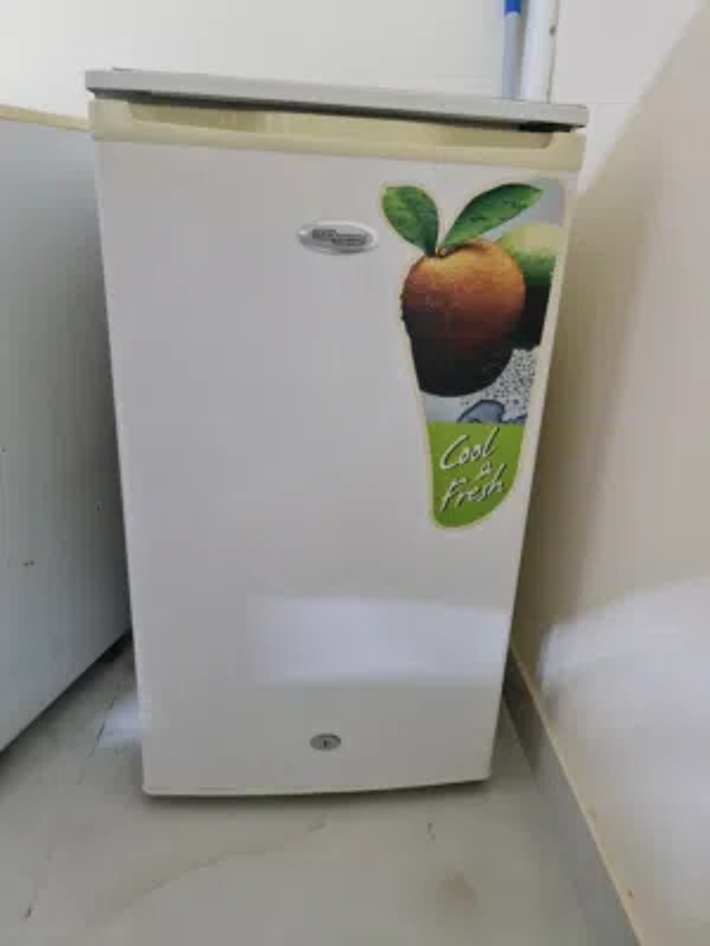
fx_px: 684
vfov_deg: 69.4
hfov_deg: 54.9
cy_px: 473
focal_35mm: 25
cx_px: 355
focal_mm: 7
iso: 500
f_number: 1.8
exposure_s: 1/50
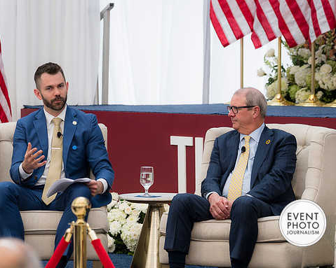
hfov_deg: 11.6
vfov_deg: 9.3
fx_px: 1660
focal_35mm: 167
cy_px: 134
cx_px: 147
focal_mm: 98
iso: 180
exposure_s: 1/160
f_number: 4
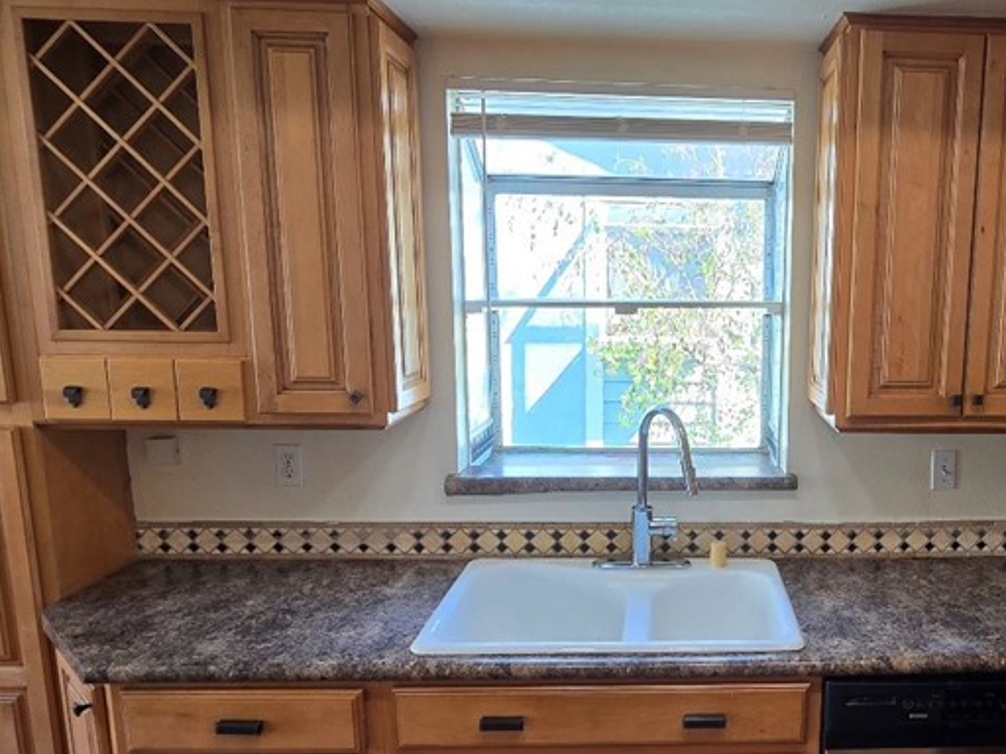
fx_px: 756
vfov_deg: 52.9
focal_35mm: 26
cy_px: 426
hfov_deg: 64.3
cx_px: 723
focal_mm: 2.2
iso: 64
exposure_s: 1/60.2
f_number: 2.2
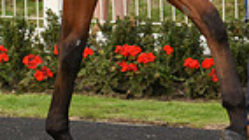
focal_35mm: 407
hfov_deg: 5.3
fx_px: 2688
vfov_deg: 3.0
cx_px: 58
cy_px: -134
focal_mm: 95
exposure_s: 1/400
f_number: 5.6
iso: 400
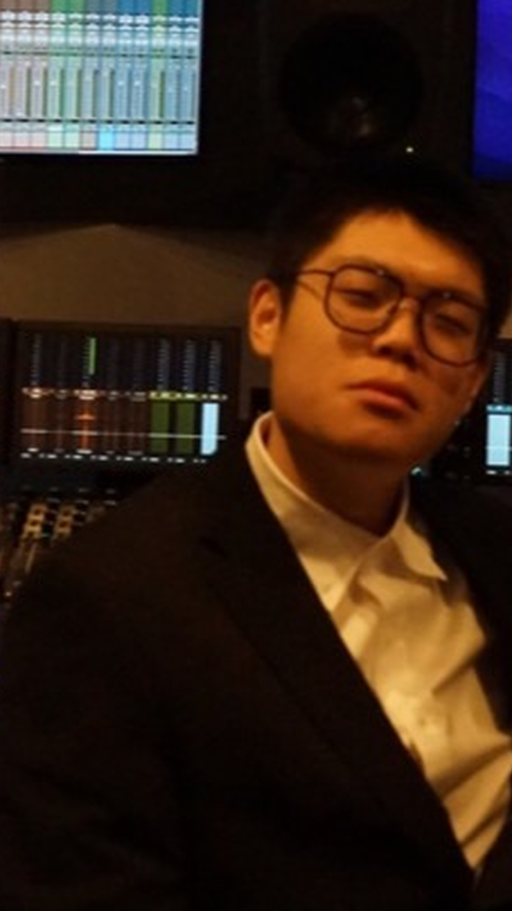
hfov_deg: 14.4
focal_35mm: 84
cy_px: 156
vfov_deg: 24.8
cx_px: 321
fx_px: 2029
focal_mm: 36
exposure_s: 1/400
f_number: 5.6
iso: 10000
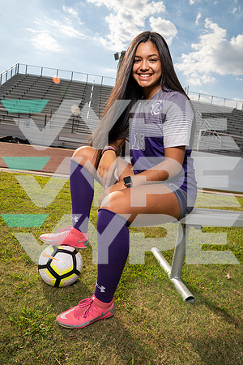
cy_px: 182
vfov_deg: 73.7
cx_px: 122
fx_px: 243
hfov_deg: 53.1
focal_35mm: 24
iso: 250
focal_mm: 24
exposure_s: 1/640
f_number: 8
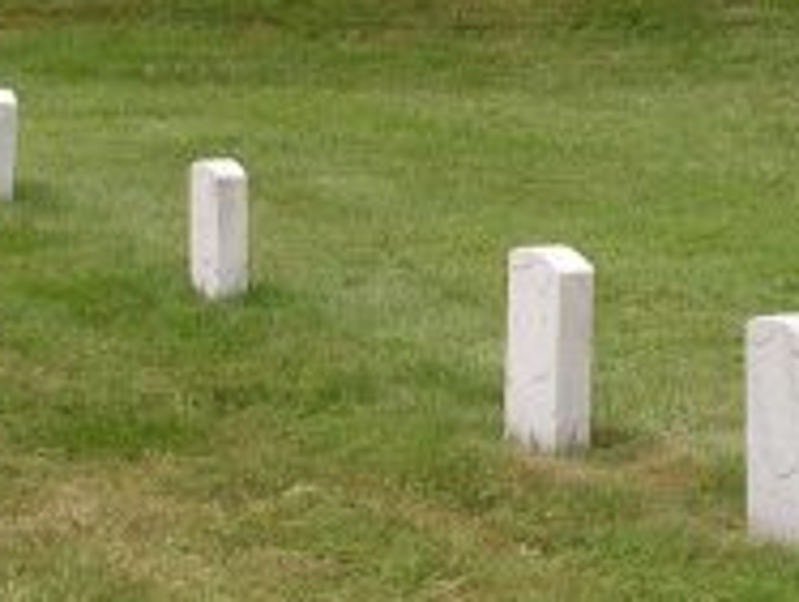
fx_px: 3423
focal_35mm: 148
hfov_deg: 13.2
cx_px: 739
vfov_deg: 10.0
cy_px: 36
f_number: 5.6
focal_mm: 8.9
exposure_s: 1/161
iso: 50
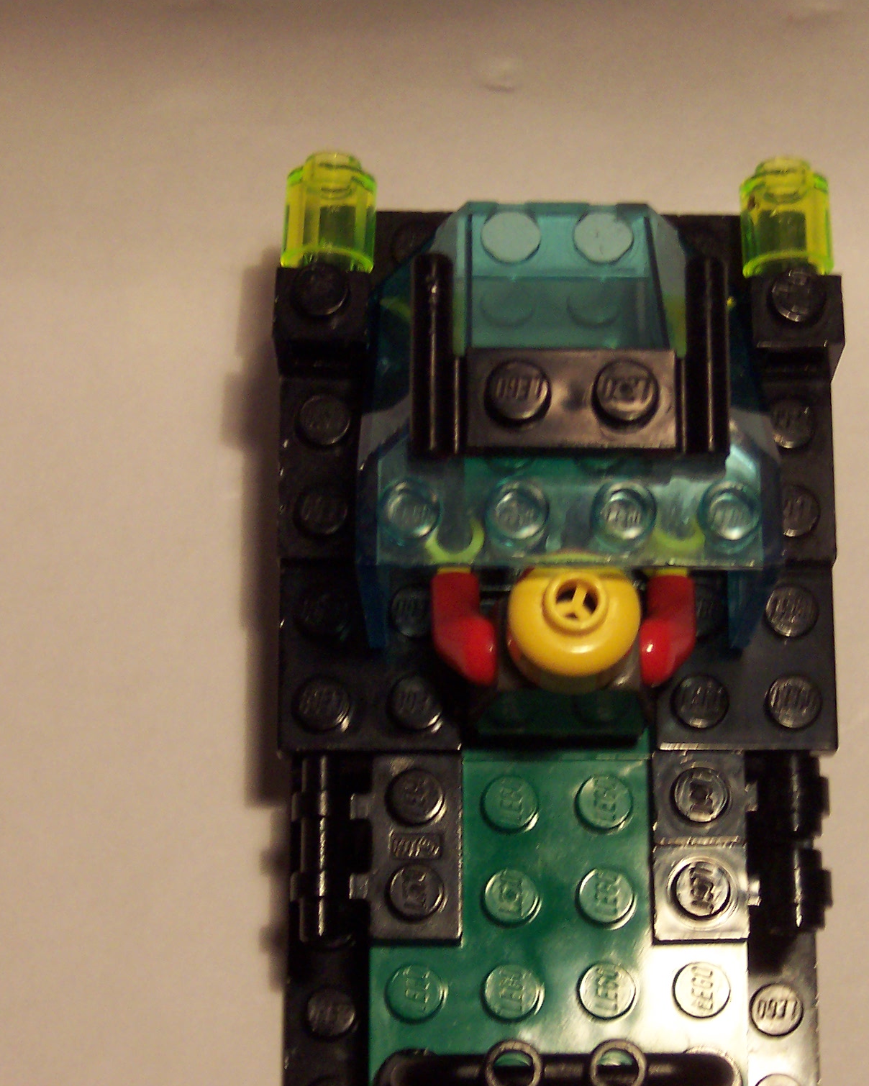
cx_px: 633
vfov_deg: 17.6
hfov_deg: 14.1
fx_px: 3504
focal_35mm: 109
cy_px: 545
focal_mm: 12.8
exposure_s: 1/45
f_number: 4
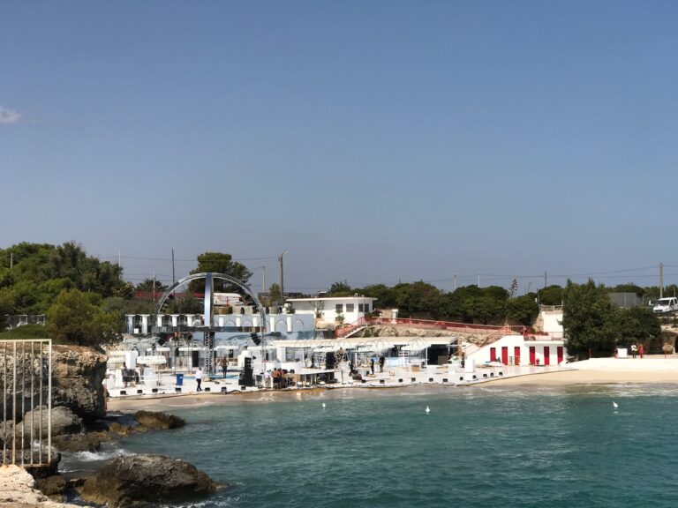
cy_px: 254
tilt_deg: +3.3
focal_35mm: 57
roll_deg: +0.1
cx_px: 339
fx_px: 1116
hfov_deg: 33.8
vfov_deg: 25.7
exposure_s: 1/1473
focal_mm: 6.6
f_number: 2.8
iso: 20
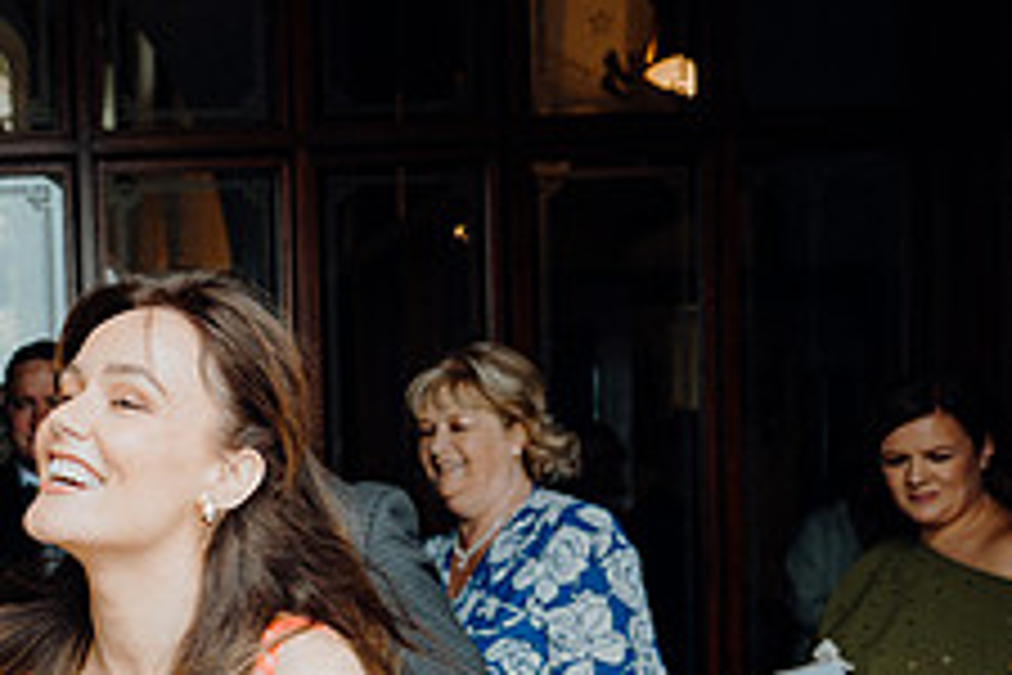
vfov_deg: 19.7
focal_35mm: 67
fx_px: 1883
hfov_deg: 28.1
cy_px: 677
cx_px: -27
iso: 250
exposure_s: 1/200
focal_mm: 26
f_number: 3.5
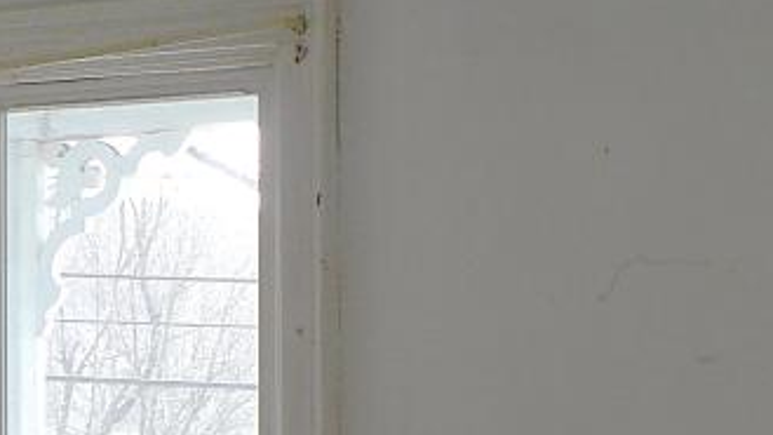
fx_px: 2500
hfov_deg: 17.5
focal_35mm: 122
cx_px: 216
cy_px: 480
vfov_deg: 9.8
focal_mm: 6
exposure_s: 1/40
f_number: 2.8
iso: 80
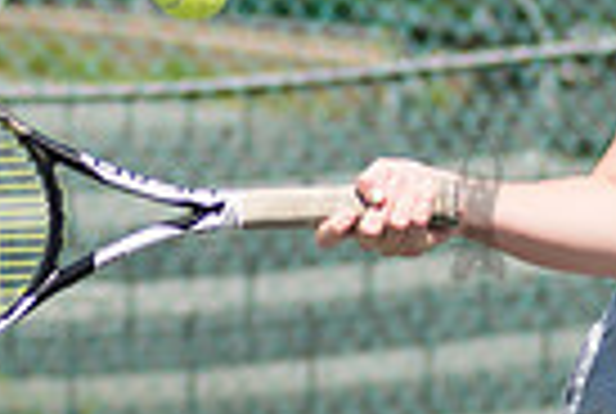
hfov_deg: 3.2
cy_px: 263
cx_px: 721
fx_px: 10906
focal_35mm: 636
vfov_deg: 2.2
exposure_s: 1/1600
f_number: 4
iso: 125
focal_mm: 105
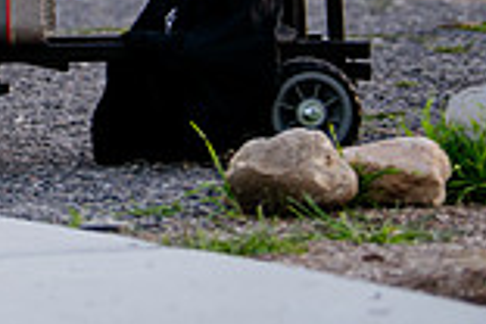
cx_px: -380
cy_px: -270
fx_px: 4981
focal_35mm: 369
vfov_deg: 3.7
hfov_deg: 5.5
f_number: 2.8
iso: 200
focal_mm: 95
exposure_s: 1/250
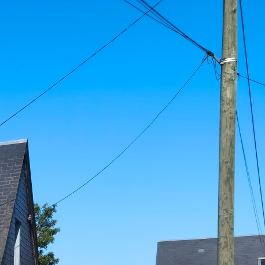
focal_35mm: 91
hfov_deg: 15.9
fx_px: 788
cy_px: 336
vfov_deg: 17.9
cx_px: -225
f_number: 1.7
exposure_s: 1/1343
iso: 50
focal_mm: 5.35
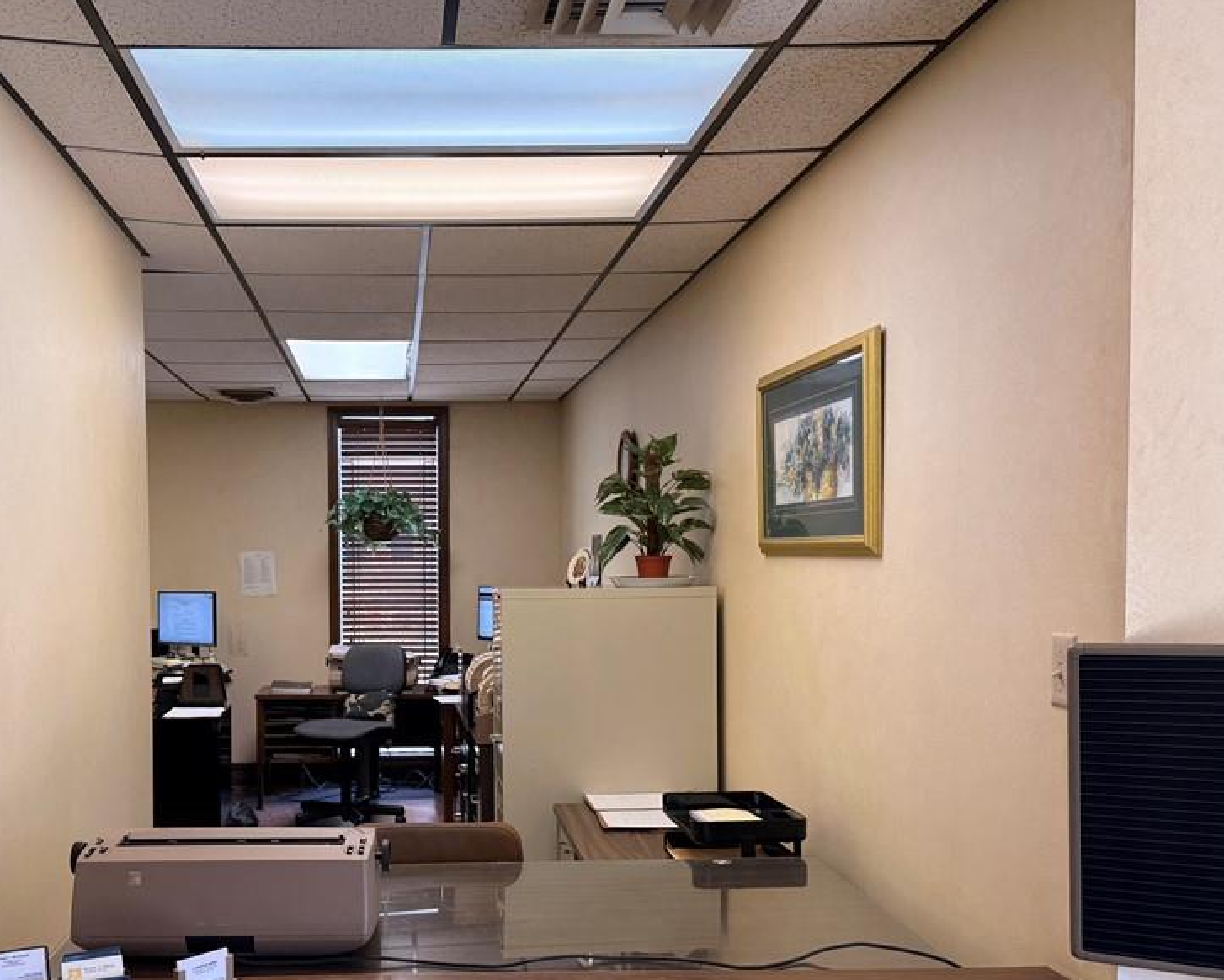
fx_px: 1196
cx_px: 433
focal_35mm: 33
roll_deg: +0.2
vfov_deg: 44.2
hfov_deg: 53.4
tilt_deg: -2.9
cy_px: 613
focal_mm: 6.76
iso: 160
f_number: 1.78
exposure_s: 1/120
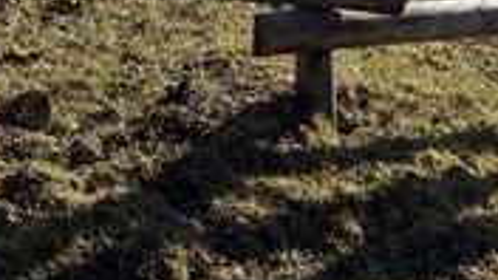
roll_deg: +2.5
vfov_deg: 7.1
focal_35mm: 152
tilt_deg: +3.2
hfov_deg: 14.1
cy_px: -566
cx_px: 323
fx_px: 2007
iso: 100
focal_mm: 6.76
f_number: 1.78
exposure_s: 1/6711
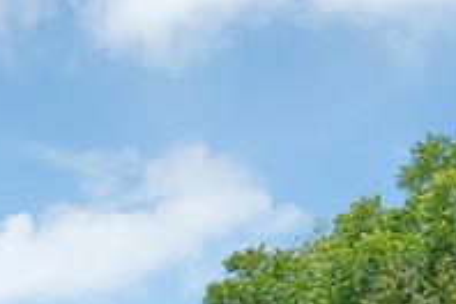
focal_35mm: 62
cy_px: 523
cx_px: -74
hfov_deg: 28.6
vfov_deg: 18.1
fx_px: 785
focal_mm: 12
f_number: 9
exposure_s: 1/400
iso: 640
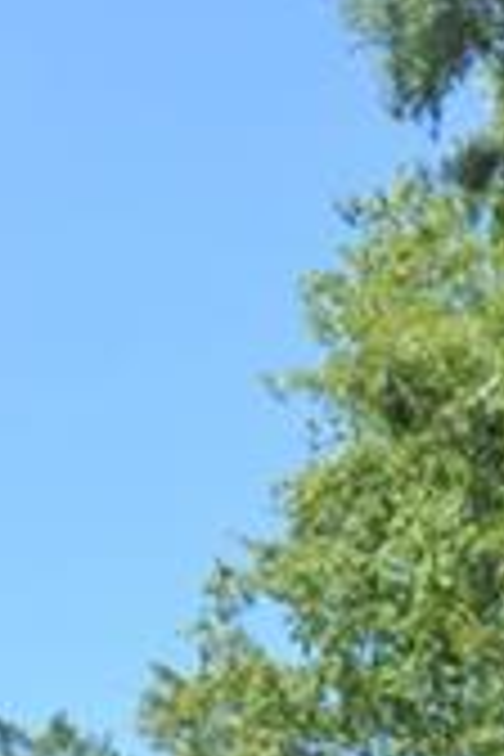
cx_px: 752
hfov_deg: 10.4
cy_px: 1231
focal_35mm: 128
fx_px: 2688
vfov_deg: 14.6
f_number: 8
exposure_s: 1/250
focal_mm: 14
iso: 100
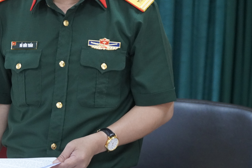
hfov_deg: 11.5
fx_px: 1246
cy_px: 14
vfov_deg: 7.7
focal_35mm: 178
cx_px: 72
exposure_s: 1/160
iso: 2500
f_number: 4
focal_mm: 62
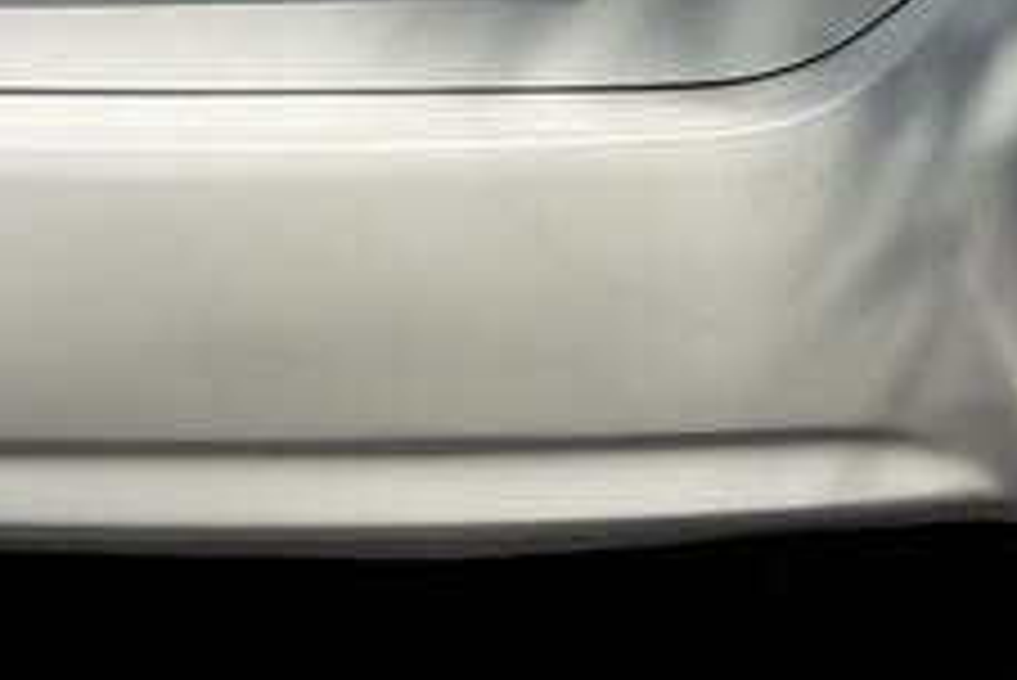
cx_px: 292
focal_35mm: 85
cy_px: -164
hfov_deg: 23.7
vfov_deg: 15.4
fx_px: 2403
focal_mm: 3.7
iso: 40
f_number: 1.9
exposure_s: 1/3049
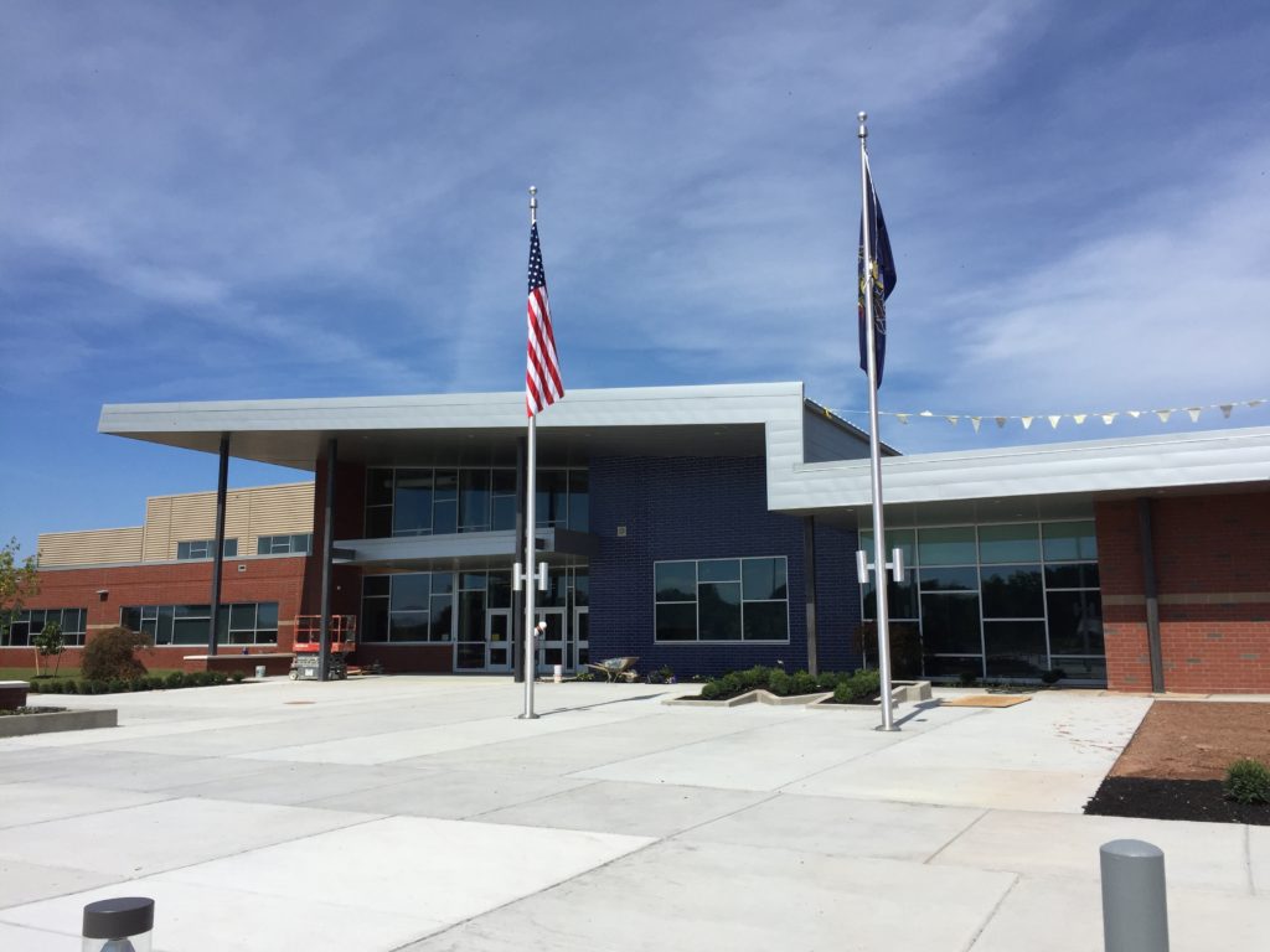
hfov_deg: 61.7
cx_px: 635
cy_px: 476
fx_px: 1064
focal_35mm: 29
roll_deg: -0.2
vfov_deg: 48.2
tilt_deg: +9.1
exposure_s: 1/3300
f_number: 2.2
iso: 32
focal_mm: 4.15
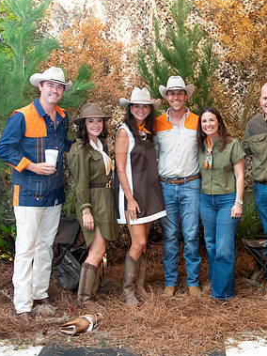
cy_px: 175
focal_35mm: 48
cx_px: 216
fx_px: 494
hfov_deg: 29.5
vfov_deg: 39.7
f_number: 4.5
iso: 3200
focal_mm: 32
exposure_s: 1/100
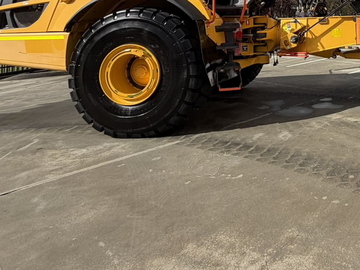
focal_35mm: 33
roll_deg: -1.2
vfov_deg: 38.0
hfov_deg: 46.0
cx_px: 364
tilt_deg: +3.7
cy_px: -3
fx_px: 343
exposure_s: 1/770
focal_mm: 2.22
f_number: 2.2
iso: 20
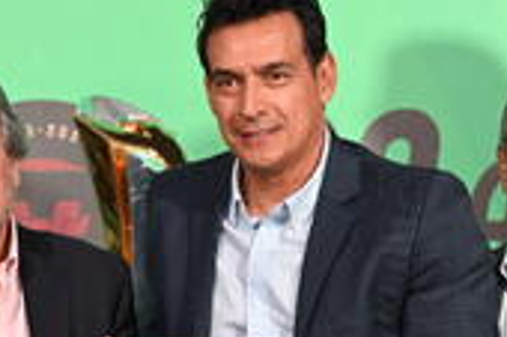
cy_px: 440
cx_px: 146
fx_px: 2898
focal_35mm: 206
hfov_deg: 10.0
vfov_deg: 6.6
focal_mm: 70
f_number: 4
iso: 500
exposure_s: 1/60
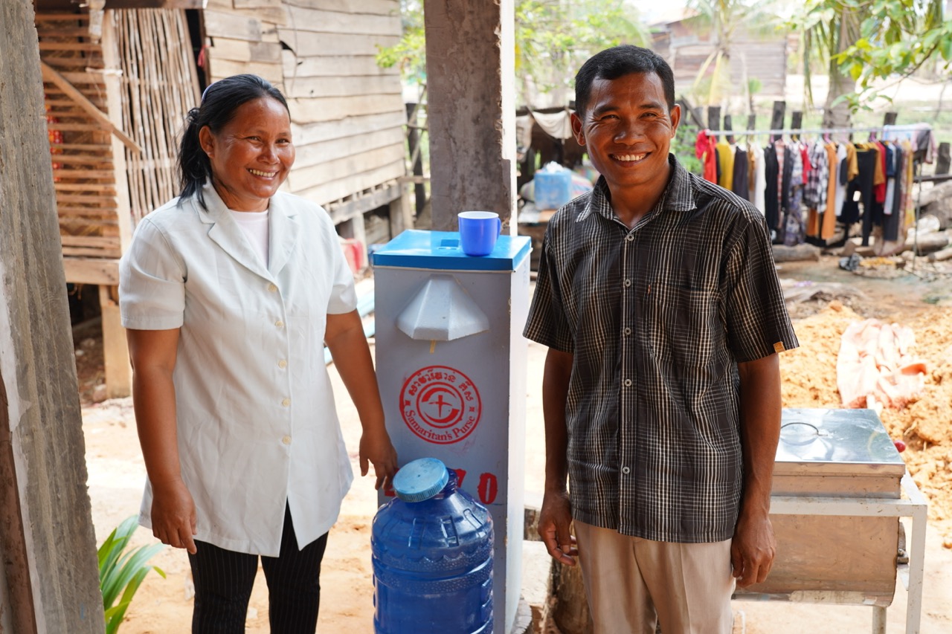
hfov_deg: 51.9
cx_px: 476
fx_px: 978
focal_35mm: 37
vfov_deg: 35.9
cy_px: 317
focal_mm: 37
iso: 200
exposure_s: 1/100
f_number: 5.6
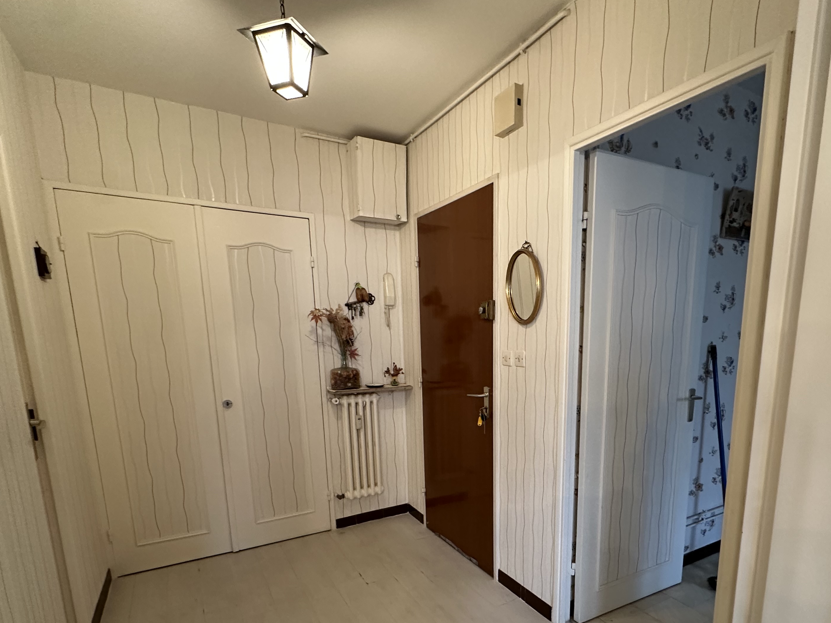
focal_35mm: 20
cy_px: 423
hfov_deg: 81.2
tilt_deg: -10.8
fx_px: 480
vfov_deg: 64.0
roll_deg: +0.2
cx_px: 477
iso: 320
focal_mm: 2.22
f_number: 2.2
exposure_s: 1/50
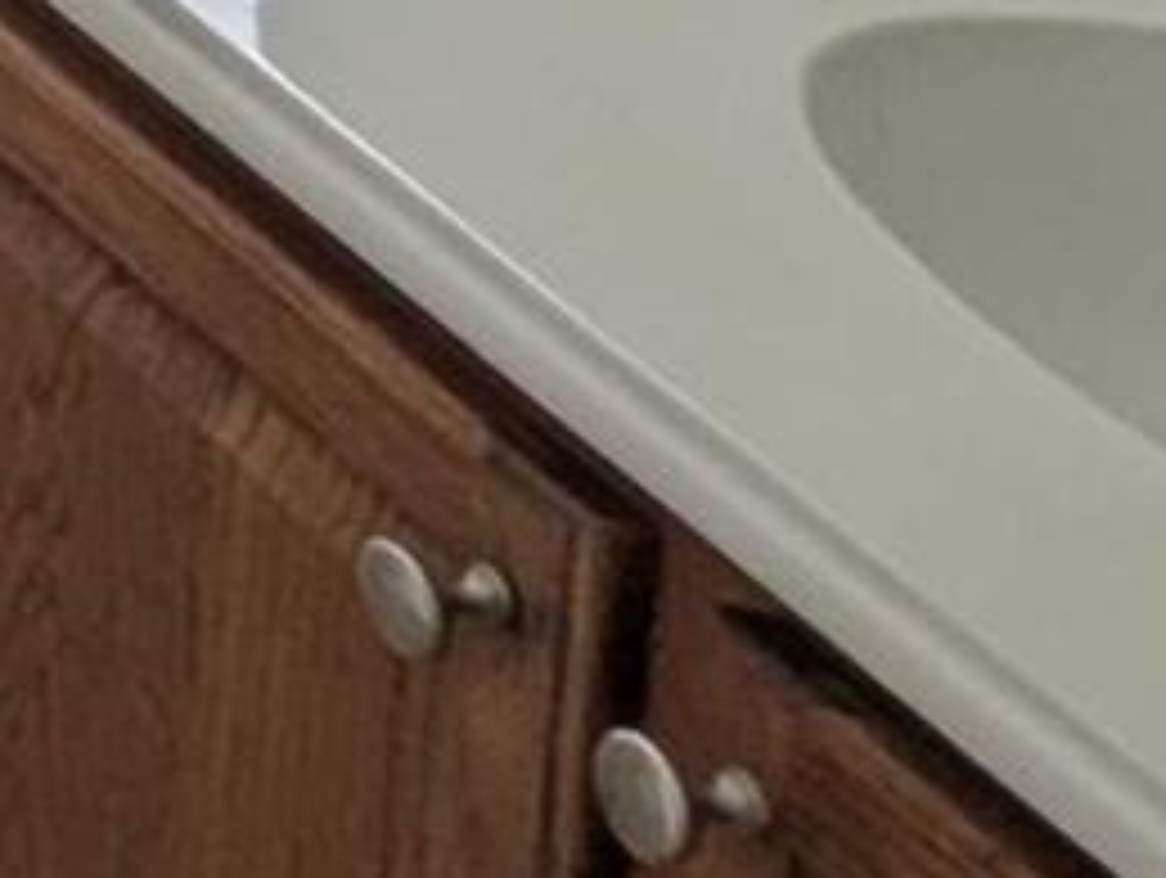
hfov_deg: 9.3
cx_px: -2980
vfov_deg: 9.7
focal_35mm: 126
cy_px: -1549
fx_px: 4250
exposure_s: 1/202
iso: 50
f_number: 2.2
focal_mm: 2.35
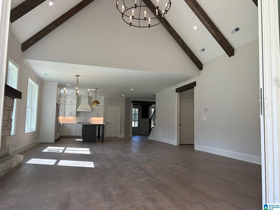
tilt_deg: +4.9
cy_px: 105
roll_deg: -0.9
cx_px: 140
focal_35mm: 26
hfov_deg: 67.3
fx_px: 210
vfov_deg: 53.1
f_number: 1.5
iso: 50
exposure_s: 1/345
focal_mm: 5.7
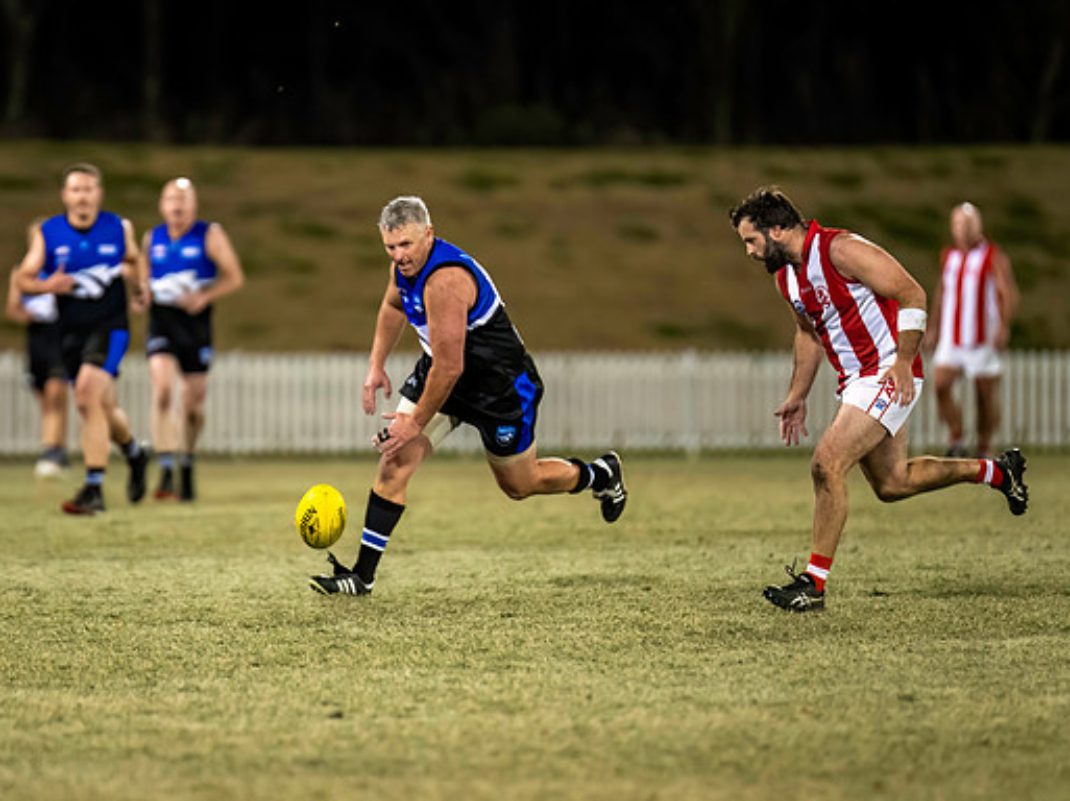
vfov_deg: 3.3
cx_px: 387
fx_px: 13900
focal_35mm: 450
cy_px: 403
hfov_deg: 4.4
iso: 2500
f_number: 2.8
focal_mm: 300
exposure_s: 1/1250
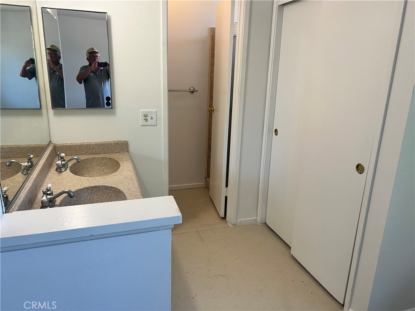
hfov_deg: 67.3
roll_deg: -2.0
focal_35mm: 26
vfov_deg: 53.1
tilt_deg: -16.2
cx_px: 208
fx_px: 312
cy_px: 156
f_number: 1.5
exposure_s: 1/120
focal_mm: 5.7
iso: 80
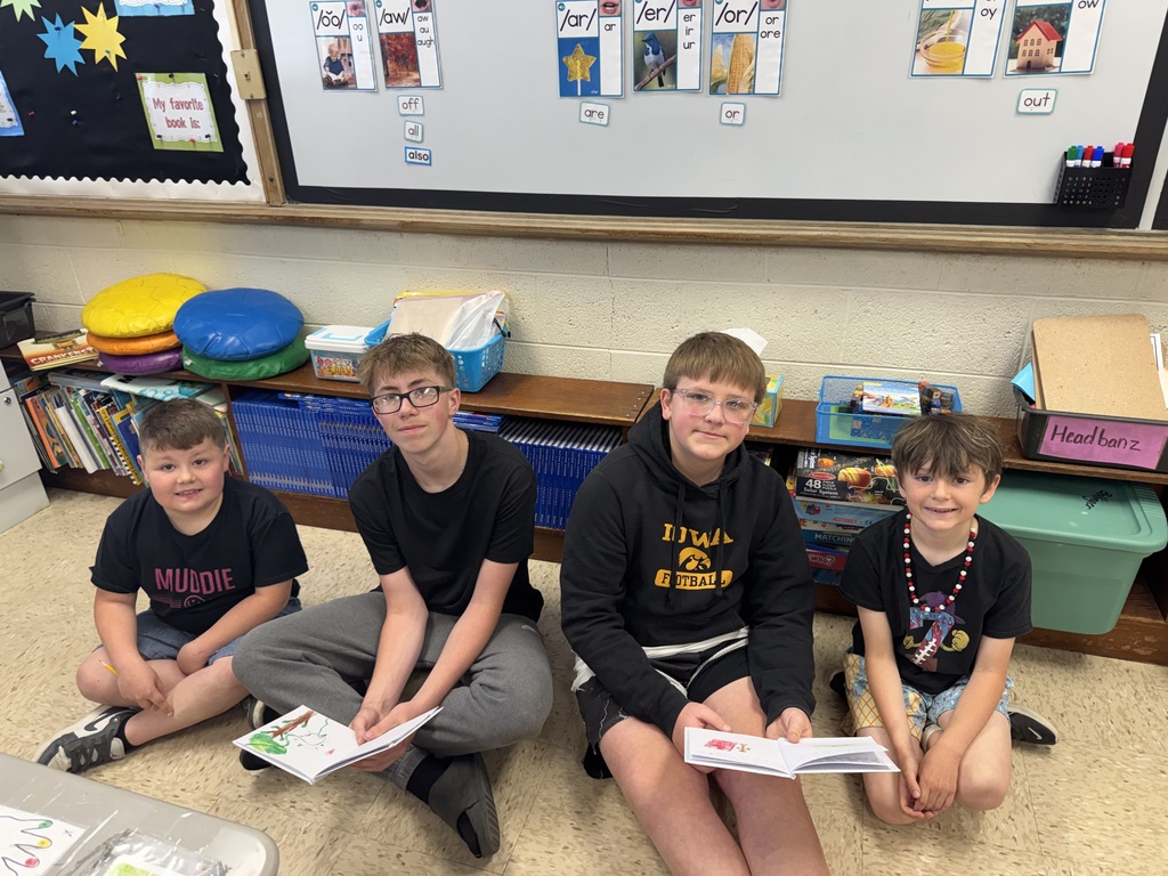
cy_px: 438
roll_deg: +1.3
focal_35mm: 24
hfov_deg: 71.6
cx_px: 584
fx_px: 810
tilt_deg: -29.1
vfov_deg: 56.8
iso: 200
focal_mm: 6.76
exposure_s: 1/120
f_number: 1.78
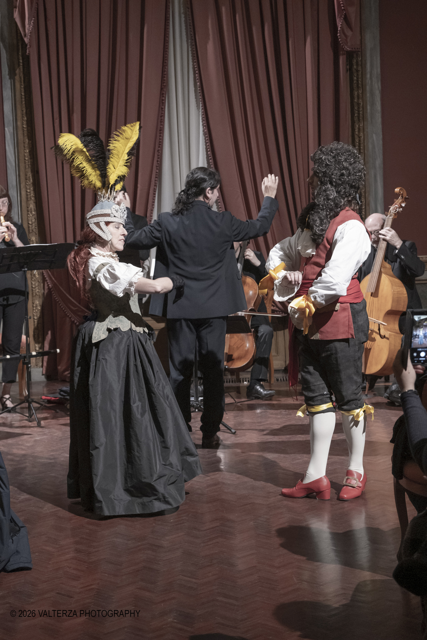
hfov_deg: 21.9
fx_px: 1103
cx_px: 214
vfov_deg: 32.4
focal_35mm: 62
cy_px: 320
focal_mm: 41.1
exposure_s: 1/125
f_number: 4
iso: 5000
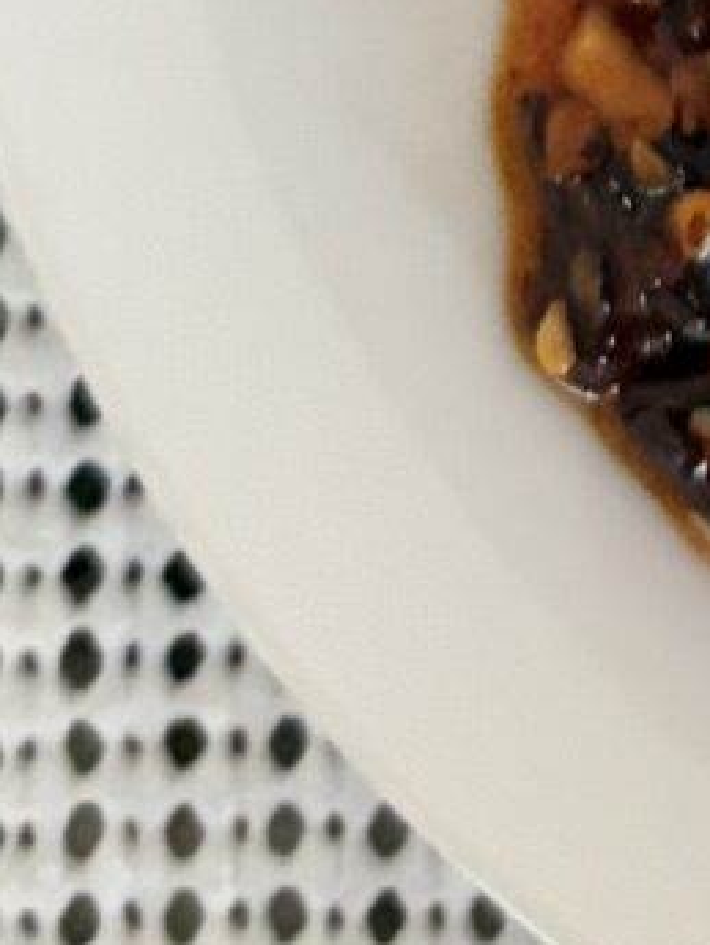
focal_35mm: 193
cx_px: 1524
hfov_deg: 7.3
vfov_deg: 8.9
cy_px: -1564
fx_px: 5275
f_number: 1.6
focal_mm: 5.96
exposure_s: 1/60
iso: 250
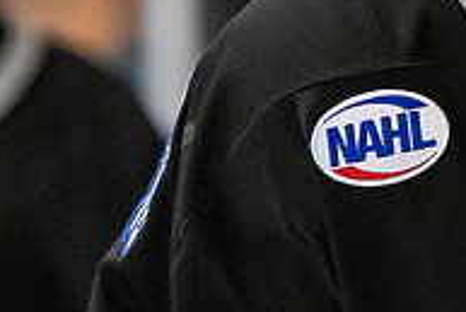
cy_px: -154
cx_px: 689
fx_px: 19962
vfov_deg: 0.9
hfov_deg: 1.3
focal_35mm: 1541
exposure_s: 1/800
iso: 2000
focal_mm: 200
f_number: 3.2
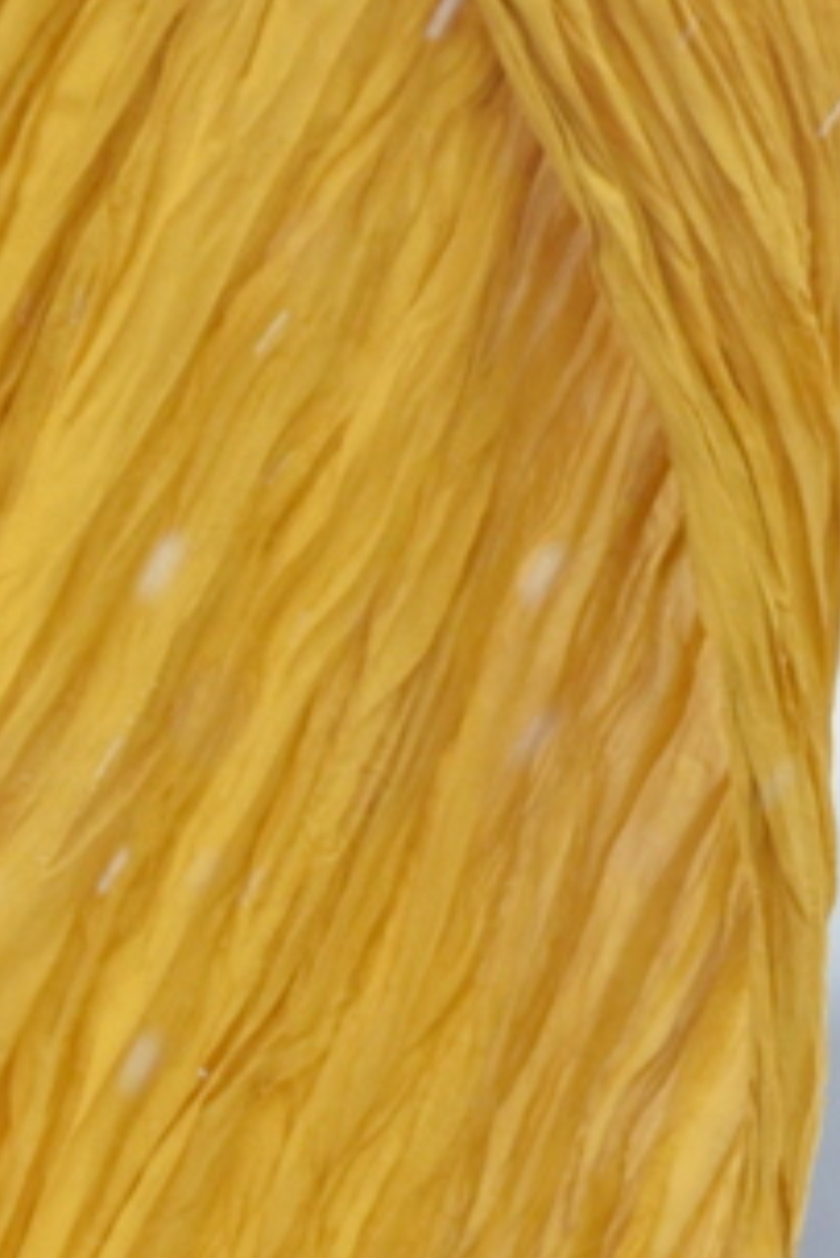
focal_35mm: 625
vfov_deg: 3.3
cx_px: 381
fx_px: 21848
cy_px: 534
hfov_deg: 2.2
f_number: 4.5
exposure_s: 1/200
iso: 640
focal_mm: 105
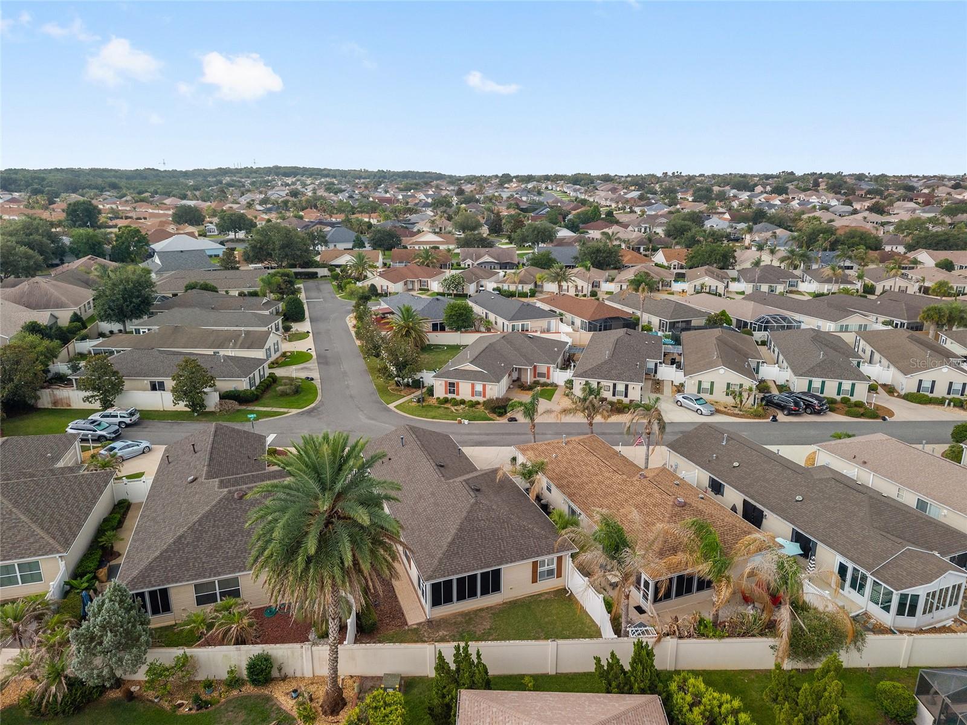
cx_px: 484
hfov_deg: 71.6
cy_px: 362
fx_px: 670
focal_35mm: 24
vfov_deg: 56.8
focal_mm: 8.67
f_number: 1.8
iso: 220
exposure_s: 1/400
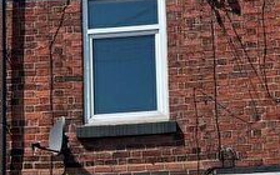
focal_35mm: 86
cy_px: 202
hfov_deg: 24.1
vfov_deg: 14.8
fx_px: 656
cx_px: 154
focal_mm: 5.7
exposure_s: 1/4630
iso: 50
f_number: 1.5
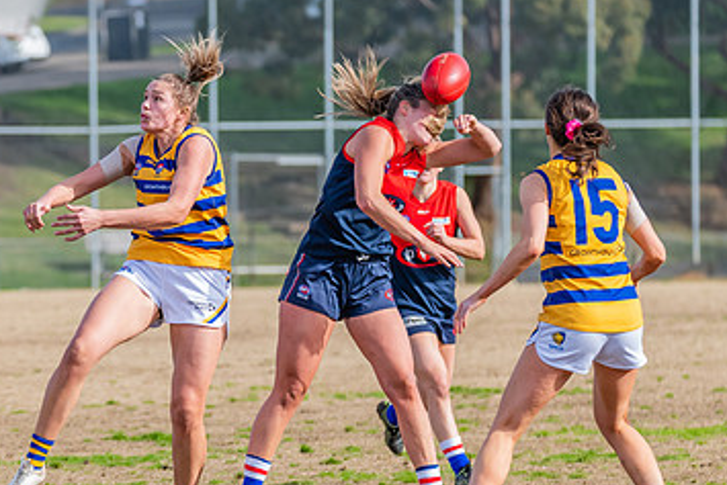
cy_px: 252
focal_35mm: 465
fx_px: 9394
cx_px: 230
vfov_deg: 3.0
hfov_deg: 4.4
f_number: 7.1
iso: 800
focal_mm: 250
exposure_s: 1/1600
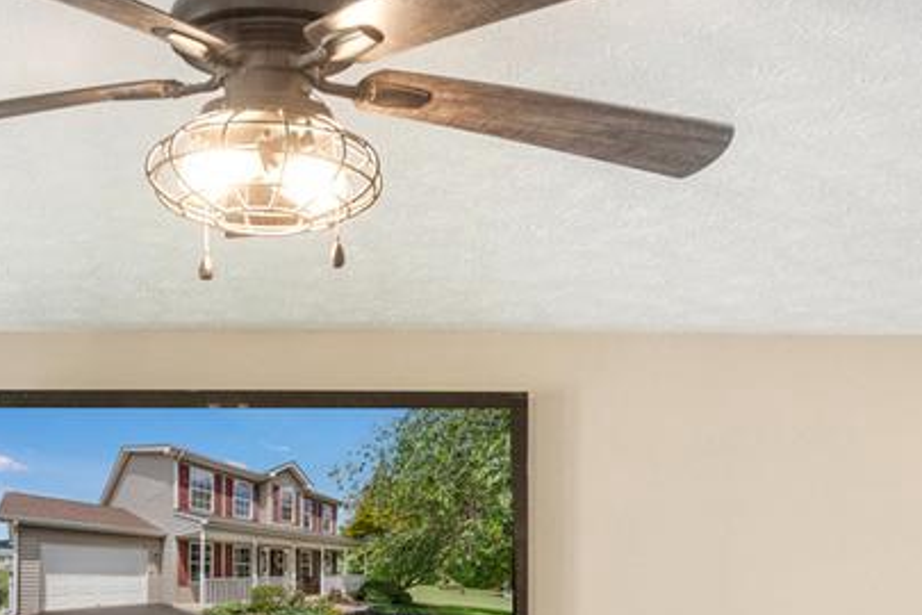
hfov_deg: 24.8
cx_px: 246
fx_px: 2074
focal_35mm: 81
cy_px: 852
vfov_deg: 15.8
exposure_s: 1/640
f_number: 8
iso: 640
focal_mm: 16
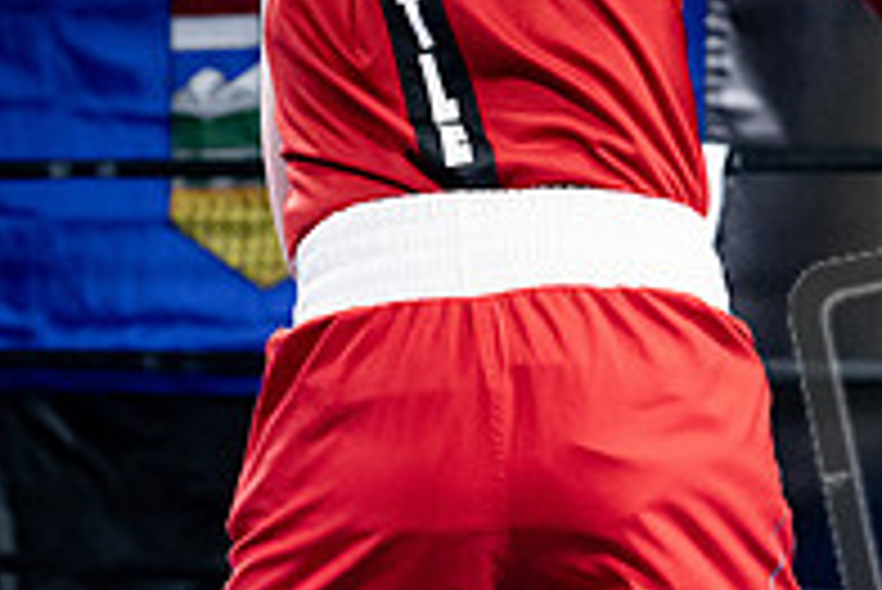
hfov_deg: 10.6
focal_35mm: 192
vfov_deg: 7.2
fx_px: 4707
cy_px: 340
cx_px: 801
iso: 10000
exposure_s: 1/1000
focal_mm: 65
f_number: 2.8
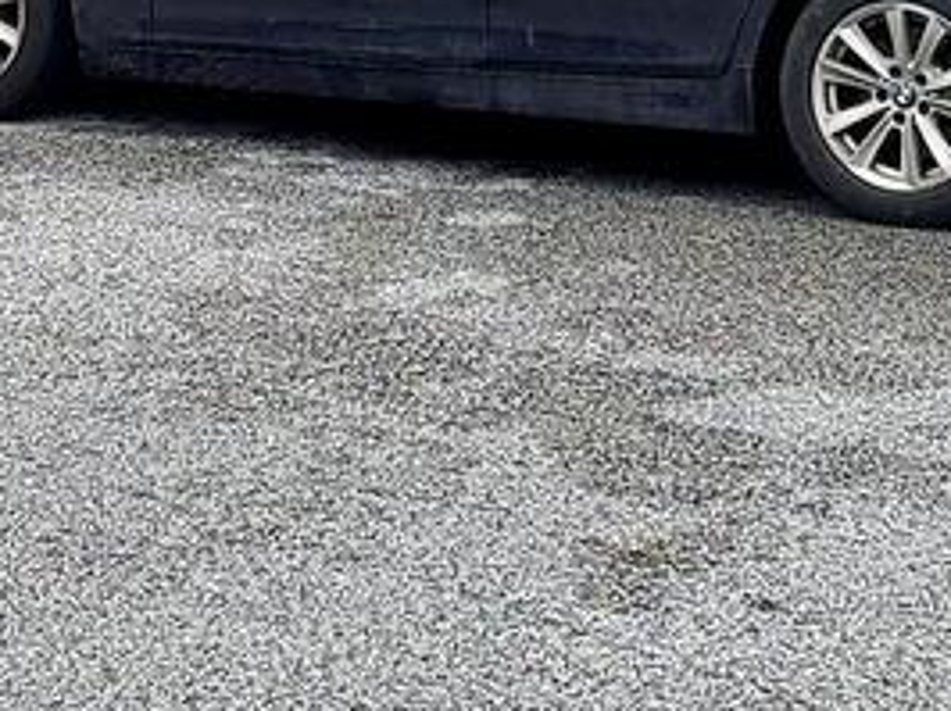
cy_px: -482
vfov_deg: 10.8
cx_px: 307
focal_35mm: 130
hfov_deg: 15.1
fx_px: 3568
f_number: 1.8
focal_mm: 5.23
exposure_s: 1/202
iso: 50
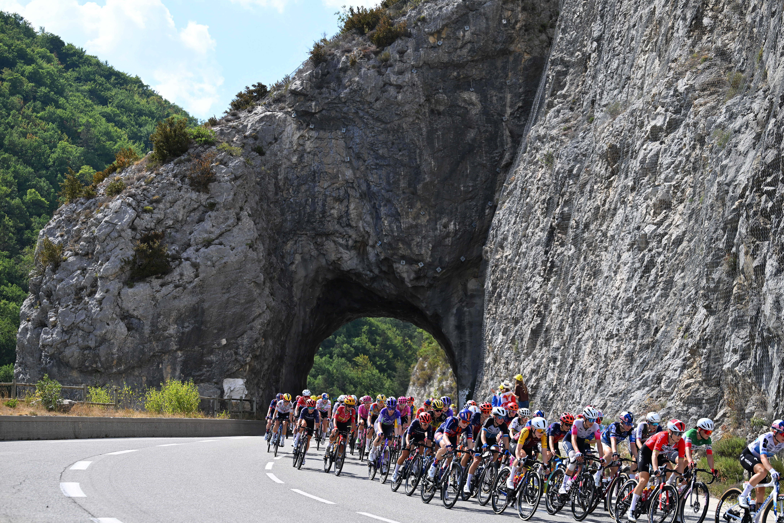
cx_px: 392
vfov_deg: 19.5
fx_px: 1524
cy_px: 262
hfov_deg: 28.8
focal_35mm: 70
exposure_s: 1/2500
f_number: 3.5
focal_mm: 70
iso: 250
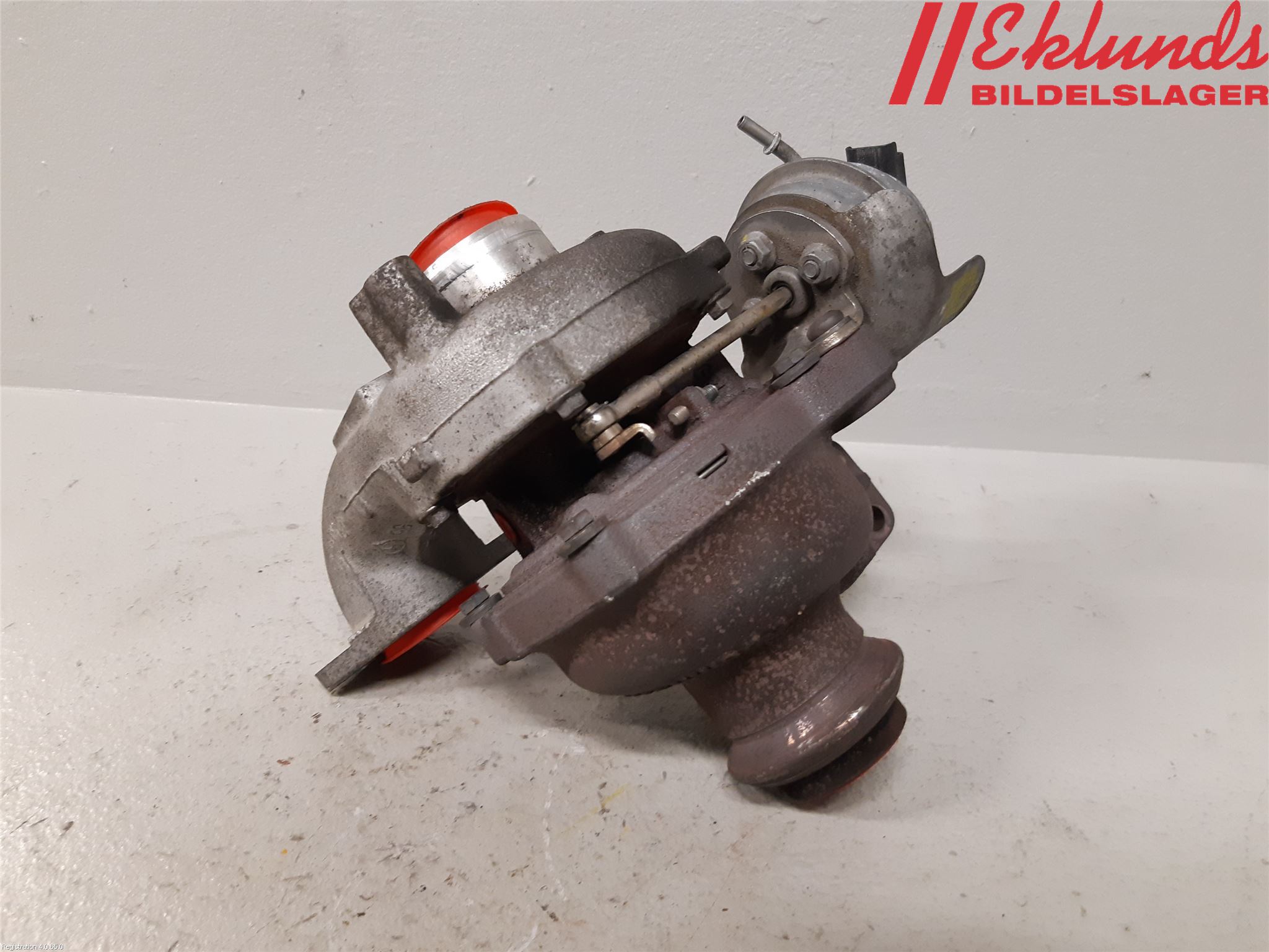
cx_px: 634
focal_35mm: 26
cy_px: 476
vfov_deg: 53.1
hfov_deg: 67.3
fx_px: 953
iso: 200
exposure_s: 1/50
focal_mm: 3.93
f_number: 1.7
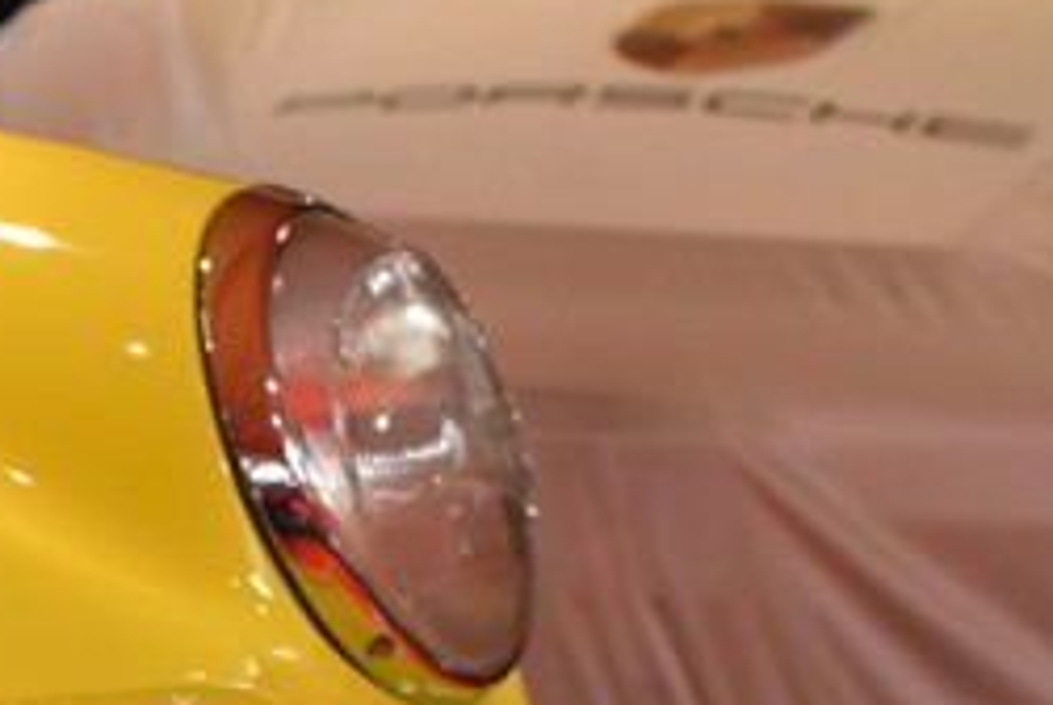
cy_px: 1047
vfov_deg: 6.4
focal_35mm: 214
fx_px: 6268
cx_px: -667
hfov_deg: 9.3
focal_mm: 35
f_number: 4
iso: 720
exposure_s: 1/60
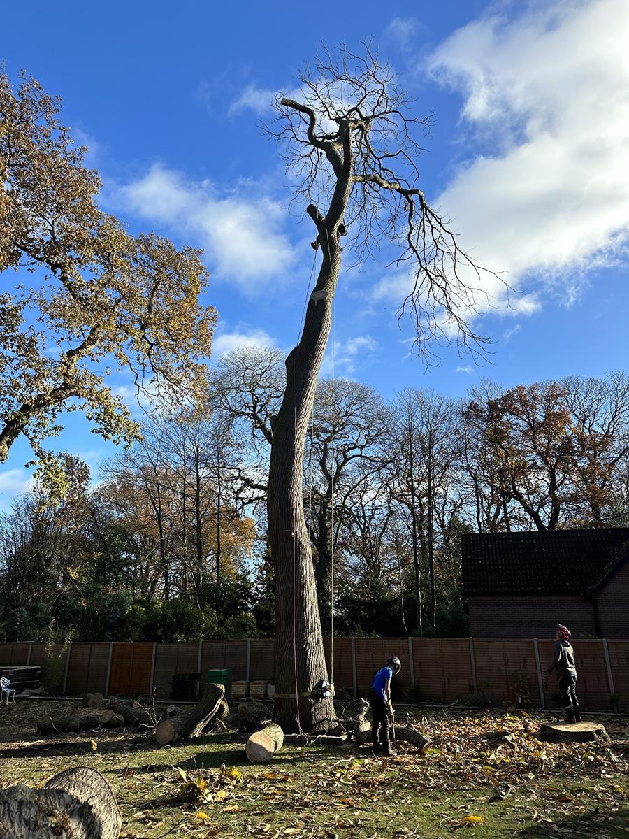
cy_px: 420
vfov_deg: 71.6
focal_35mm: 24
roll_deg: -0.8
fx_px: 581
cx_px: 314
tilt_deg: +19.6
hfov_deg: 56.8
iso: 80
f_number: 1.78
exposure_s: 1/2732
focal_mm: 6.86
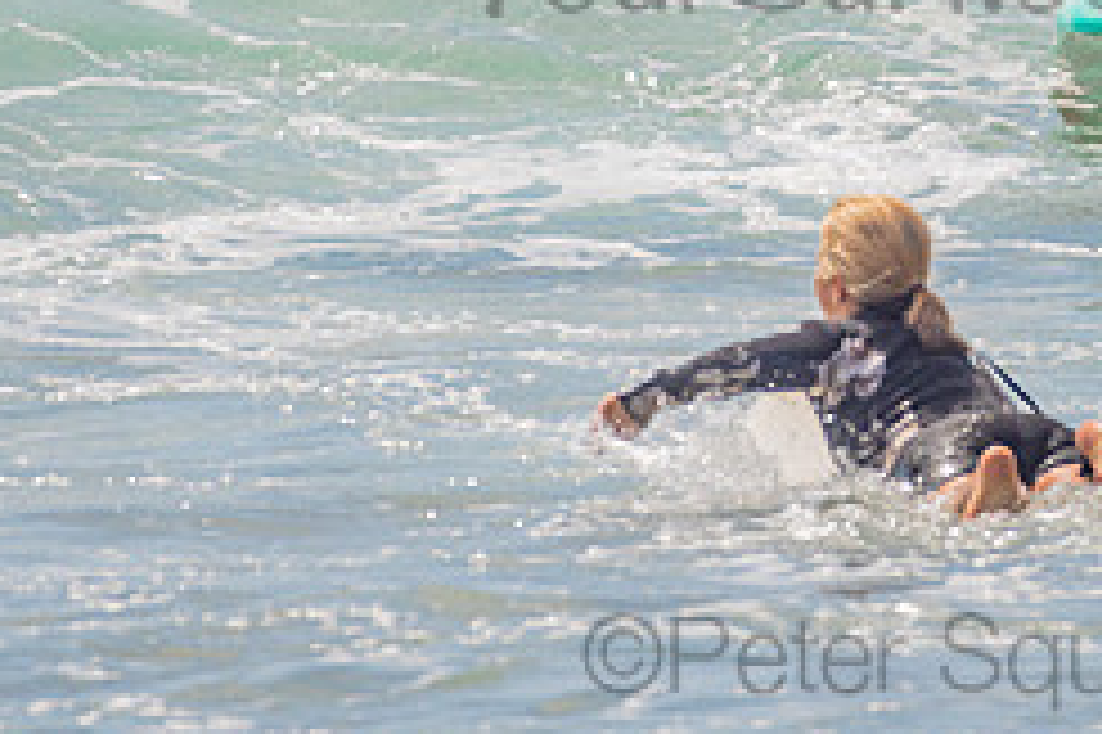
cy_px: -290
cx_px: 1227
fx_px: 44508
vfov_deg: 0.9
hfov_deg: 1.4
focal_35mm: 1455
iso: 180
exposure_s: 1/640
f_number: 5.6
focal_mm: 500
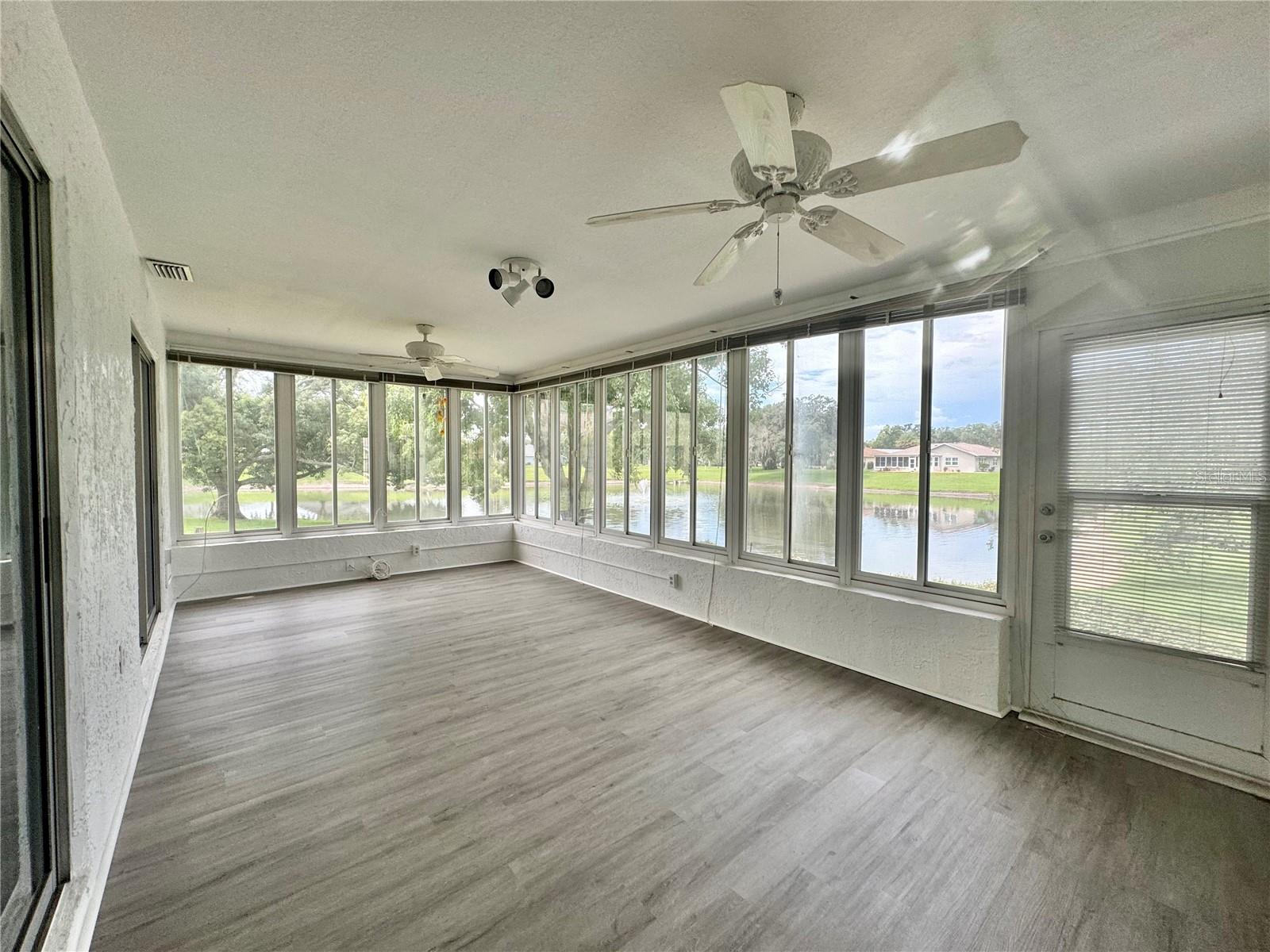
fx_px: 514
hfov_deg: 102.1
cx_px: 635
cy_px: 476
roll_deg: +0.2
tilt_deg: -1.1
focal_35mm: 14
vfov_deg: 85.7
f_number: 2.2
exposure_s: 1/120
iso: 100
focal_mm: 2.22
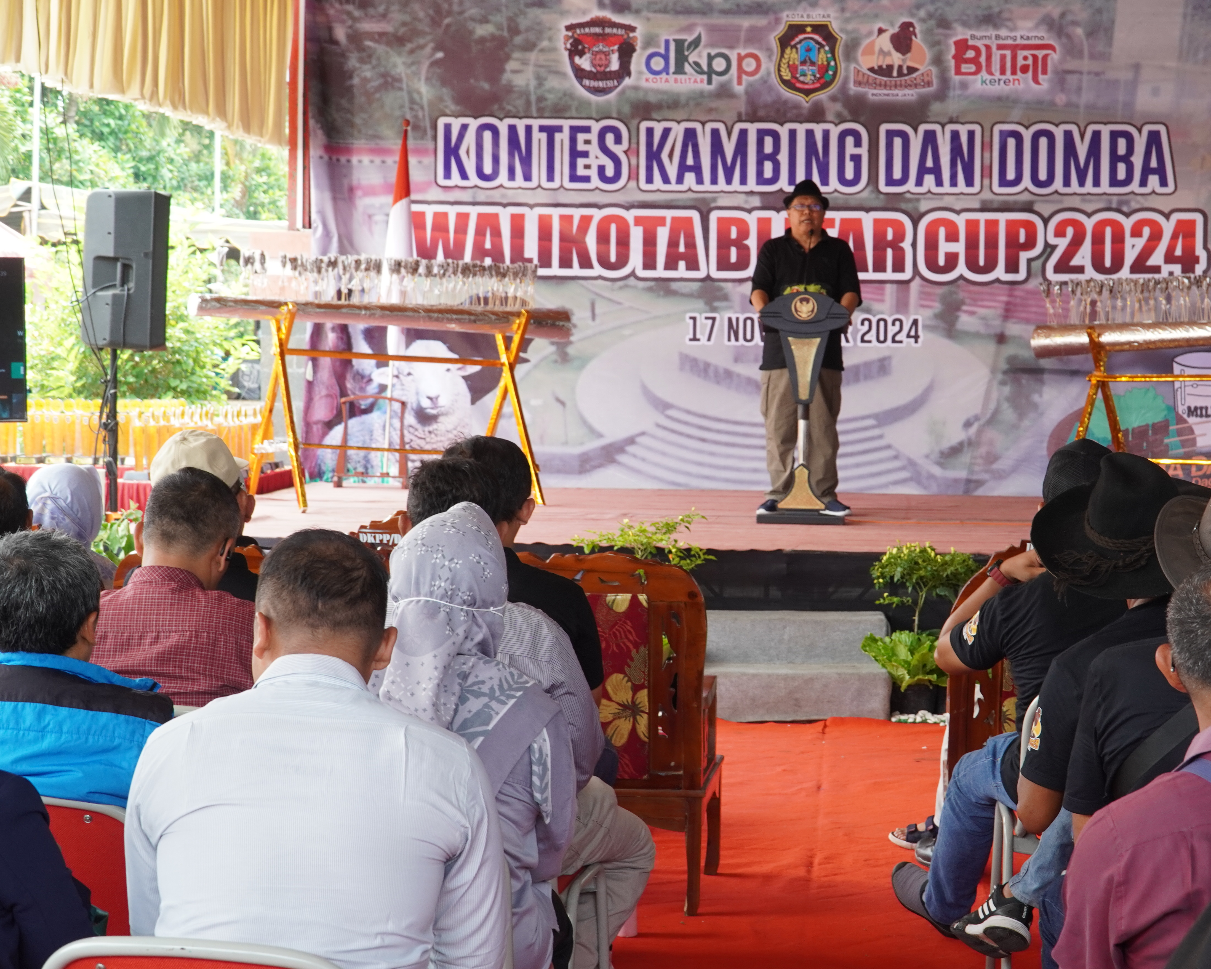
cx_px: 795
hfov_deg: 31.4
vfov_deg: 25.5
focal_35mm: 60
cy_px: 460
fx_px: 2138
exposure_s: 1/100
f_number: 5.6
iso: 400
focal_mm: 31
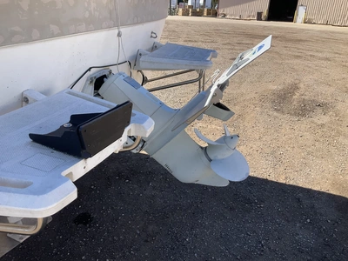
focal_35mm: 29
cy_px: 130
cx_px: 174
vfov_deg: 48.2
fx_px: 292
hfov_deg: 61.7
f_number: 1.8
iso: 25
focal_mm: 3
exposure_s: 1/842
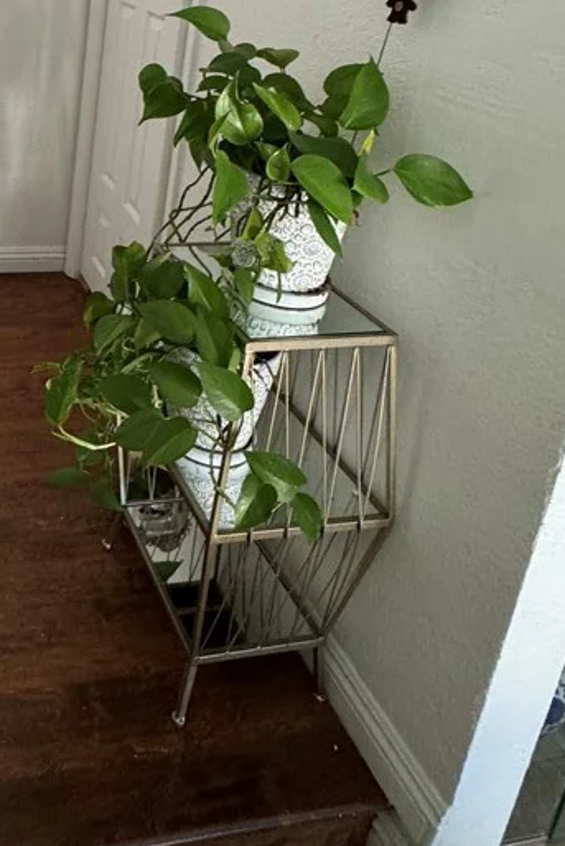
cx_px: -38
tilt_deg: -14.5
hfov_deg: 38.3
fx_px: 682
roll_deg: -2.3
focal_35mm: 29
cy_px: 99
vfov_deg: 55.9
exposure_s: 1/60
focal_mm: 2.22
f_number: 2.2
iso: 250
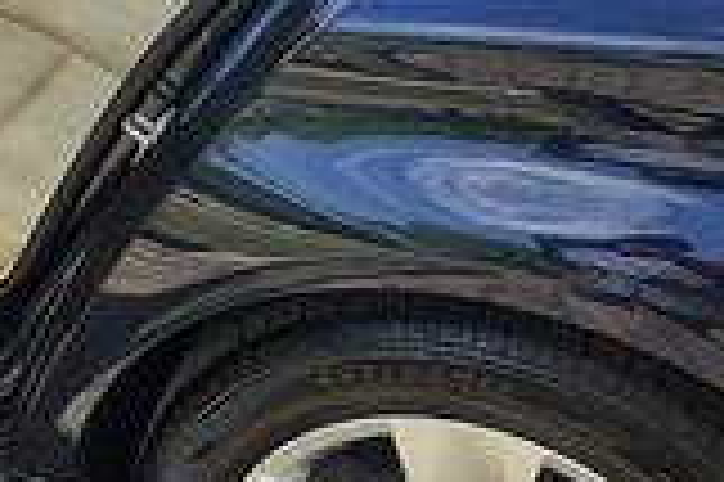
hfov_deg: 24.8
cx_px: -108
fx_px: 1507
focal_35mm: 75
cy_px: 18
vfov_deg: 17.8
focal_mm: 5.4
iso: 25
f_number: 1.8
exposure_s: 1/722
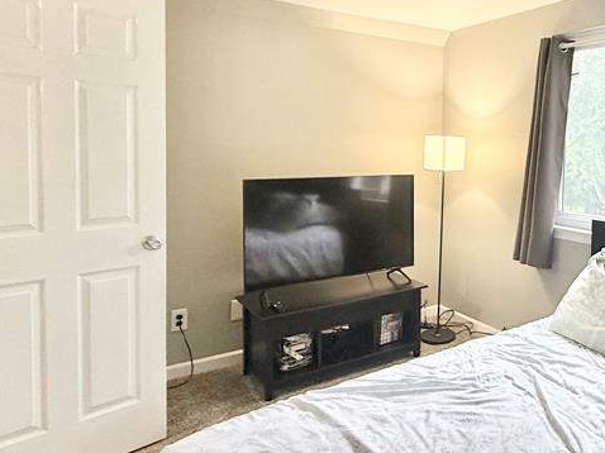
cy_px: 170
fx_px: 524
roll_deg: -1.0
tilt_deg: -2.0
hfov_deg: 55.8
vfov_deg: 46.3
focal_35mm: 30
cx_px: 482
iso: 250
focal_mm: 2.22
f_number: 2.2
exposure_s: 1/60
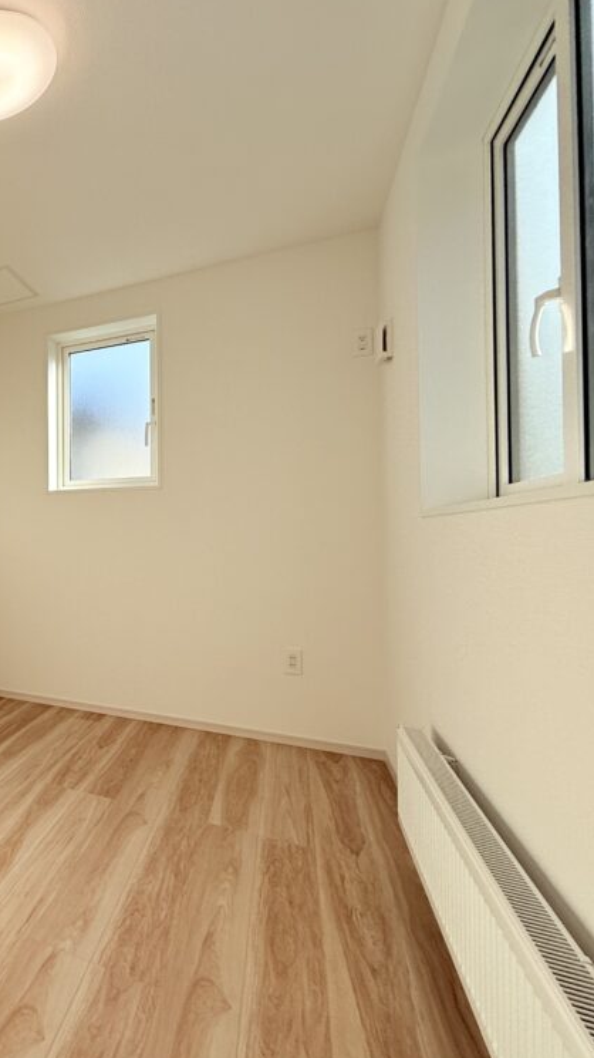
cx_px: -105
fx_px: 589
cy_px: 530
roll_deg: -0.7
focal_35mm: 21
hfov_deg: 39.8
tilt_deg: +1.2
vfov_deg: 83.9
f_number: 2.2
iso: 64
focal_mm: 2.22
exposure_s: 1/433
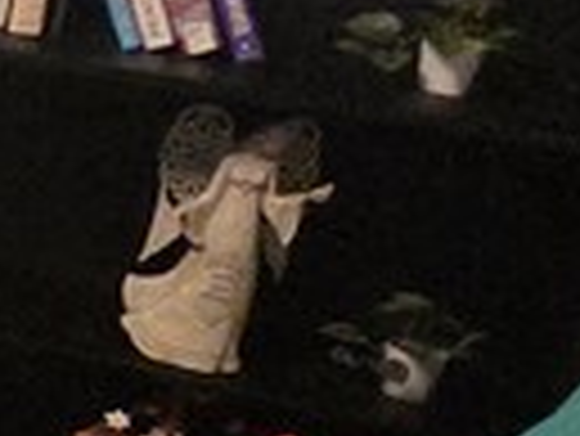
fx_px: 1727
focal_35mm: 103
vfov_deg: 14.3
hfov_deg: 11.7
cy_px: 126
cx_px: -1102
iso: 1000
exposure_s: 1/60
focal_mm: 2.2
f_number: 2.2
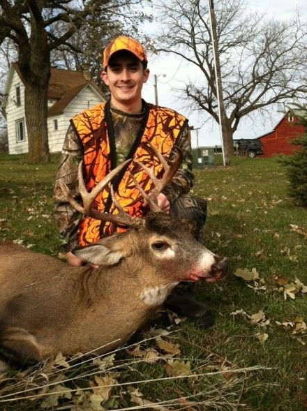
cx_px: 144
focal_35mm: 38
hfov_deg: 37.6
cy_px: 189
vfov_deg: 49.0
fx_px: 450
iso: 80
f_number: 2.8
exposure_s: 1/625
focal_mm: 3.85
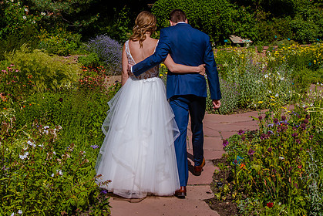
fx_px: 575
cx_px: 118
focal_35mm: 64
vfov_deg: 21.1
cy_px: 54
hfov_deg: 31.2
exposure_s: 1/640
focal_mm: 38
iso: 200
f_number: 8
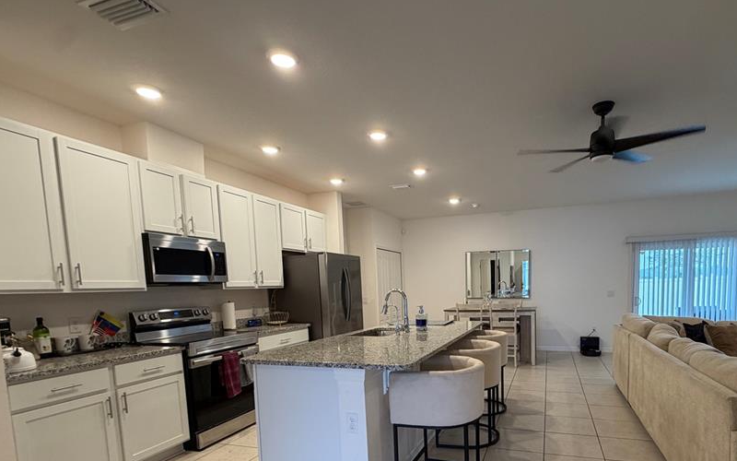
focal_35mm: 19
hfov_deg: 87.0
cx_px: 439
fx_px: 382
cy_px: 321
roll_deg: +1.4
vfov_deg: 60.2
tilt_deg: -5.6
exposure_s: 1/60
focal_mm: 2.22
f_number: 2.2
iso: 200
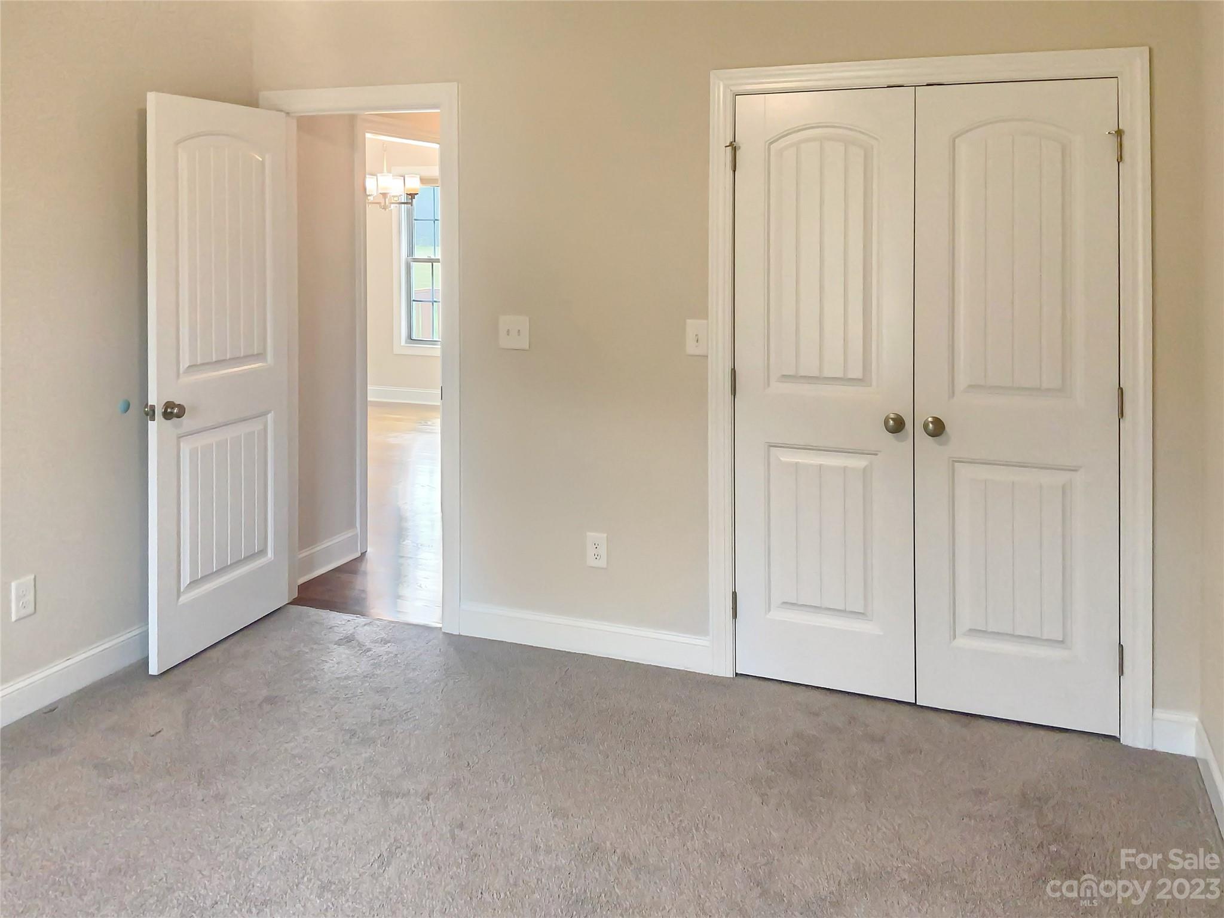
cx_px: 612
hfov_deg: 61.7
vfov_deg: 48.2
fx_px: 1025
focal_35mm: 29
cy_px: 459
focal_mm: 3
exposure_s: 1/60
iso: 64
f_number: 1.8
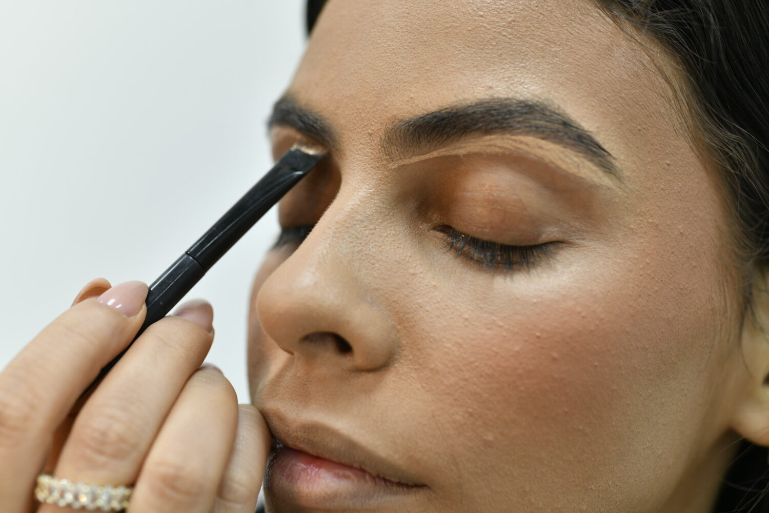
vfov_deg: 22.6
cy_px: 256
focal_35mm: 60
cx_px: 384
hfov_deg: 33.4
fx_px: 1282
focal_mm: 60
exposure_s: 1/160
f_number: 4.5
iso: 800
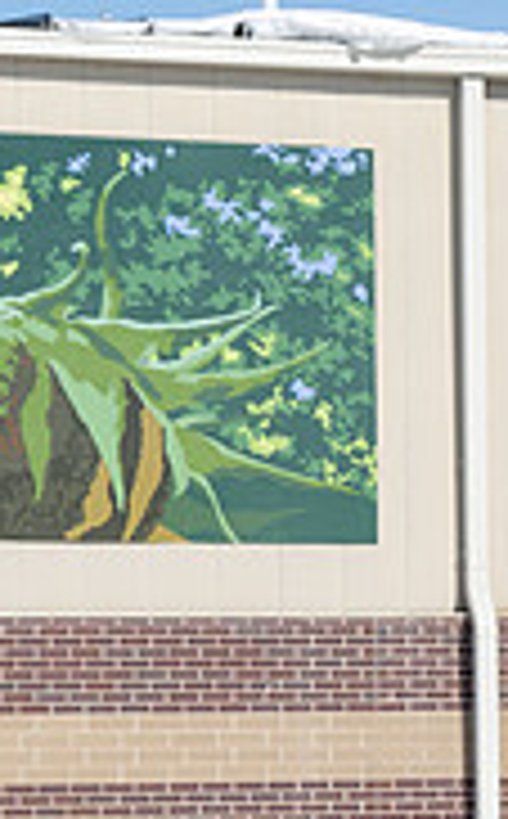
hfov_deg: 5.6
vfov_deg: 9.2
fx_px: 5075
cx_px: 1070
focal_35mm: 228
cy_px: 682
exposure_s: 1/500
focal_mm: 70
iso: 250
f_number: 10
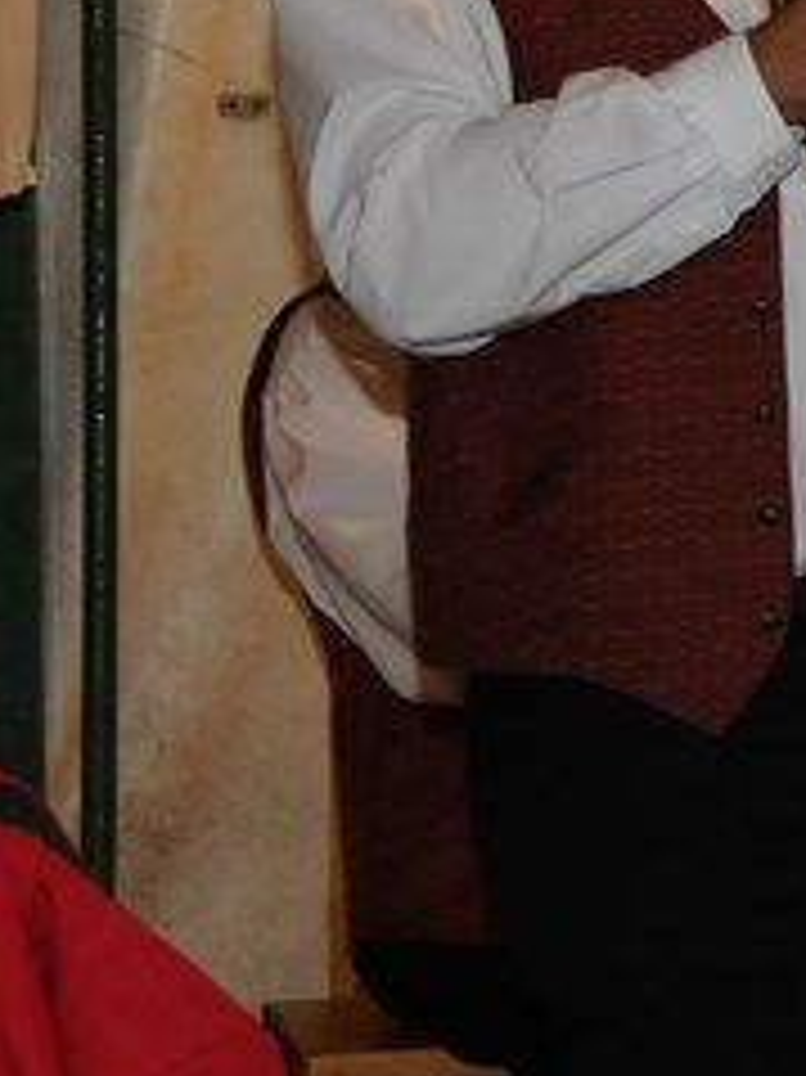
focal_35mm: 284
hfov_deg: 5.1
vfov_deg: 6.9
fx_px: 8825
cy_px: -81
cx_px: 2013
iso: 800
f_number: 7.1
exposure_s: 1/60
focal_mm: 46
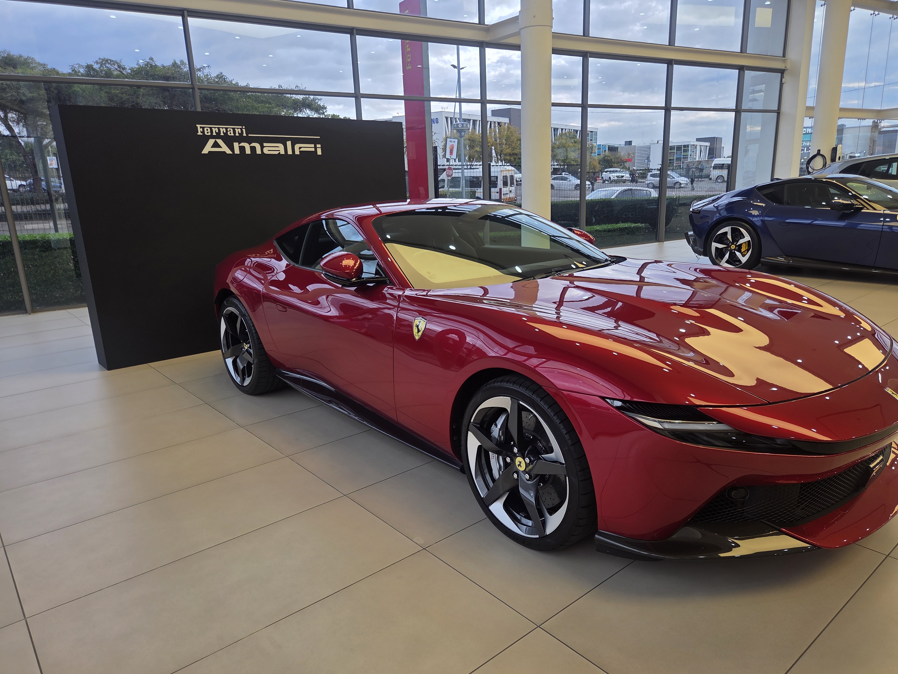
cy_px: 349
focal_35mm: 24
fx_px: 623
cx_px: 467
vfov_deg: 56.8
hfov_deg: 71.6
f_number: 1.8
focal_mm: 5.4
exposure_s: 1/100
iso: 40
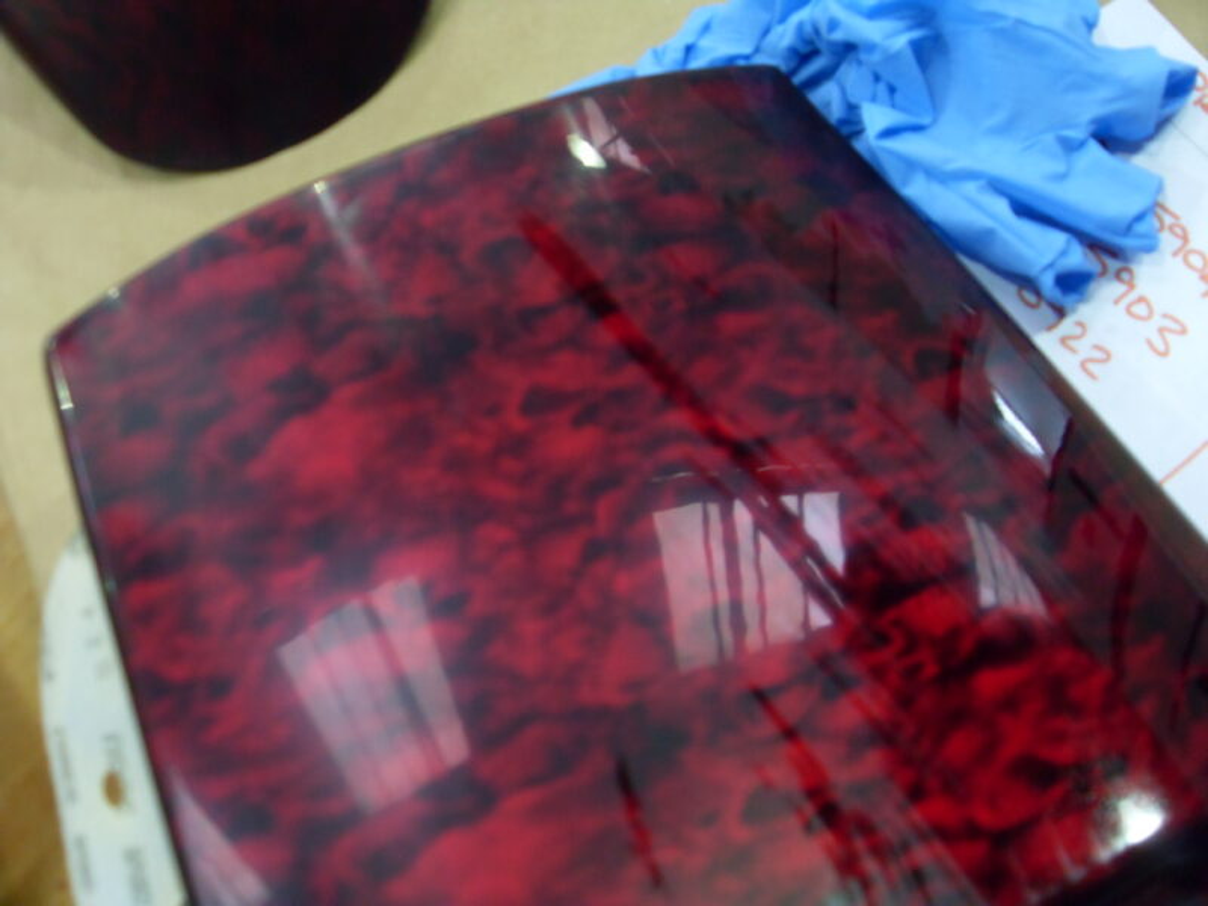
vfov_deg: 40.7
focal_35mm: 35
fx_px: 1221
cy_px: 453
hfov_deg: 52.6
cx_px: 604
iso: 200
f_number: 2.8
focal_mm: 6.3
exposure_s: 1/30
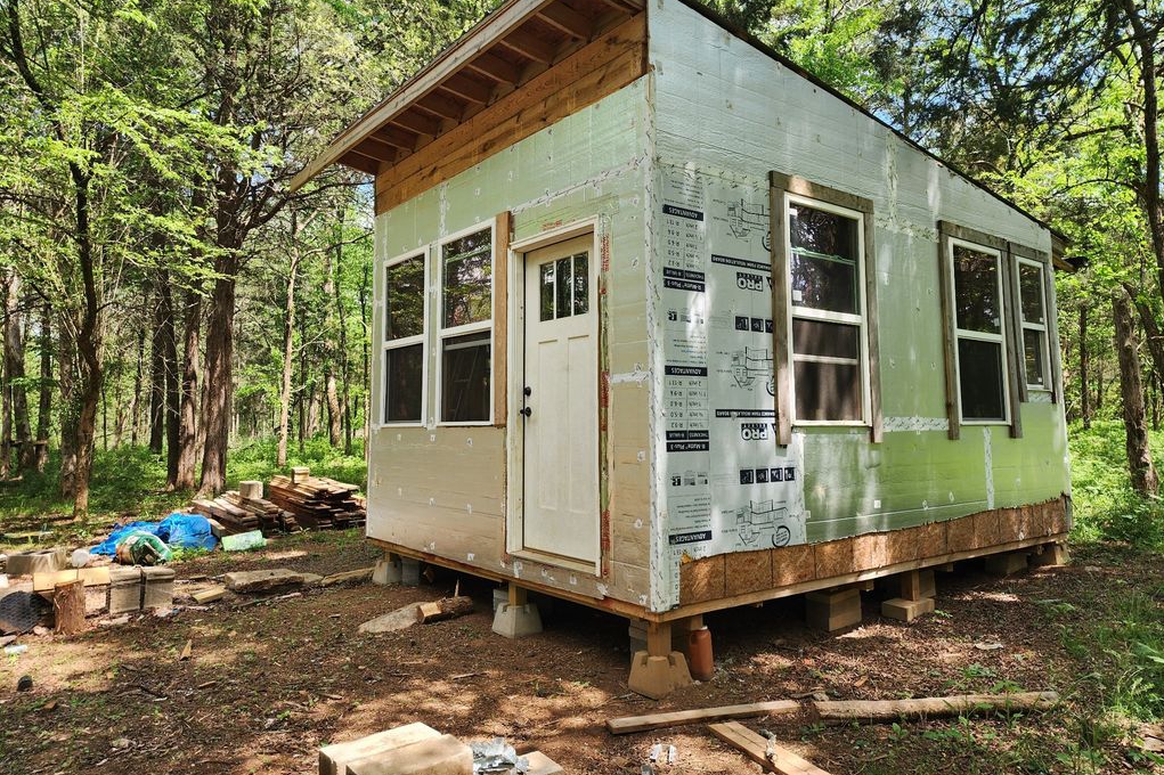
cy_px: 353
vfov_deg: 53.0
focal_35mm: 24
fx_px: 776
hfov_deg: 73.8
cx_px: 583
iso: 16
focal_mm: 6.4
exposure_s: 1/180
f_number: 1.8
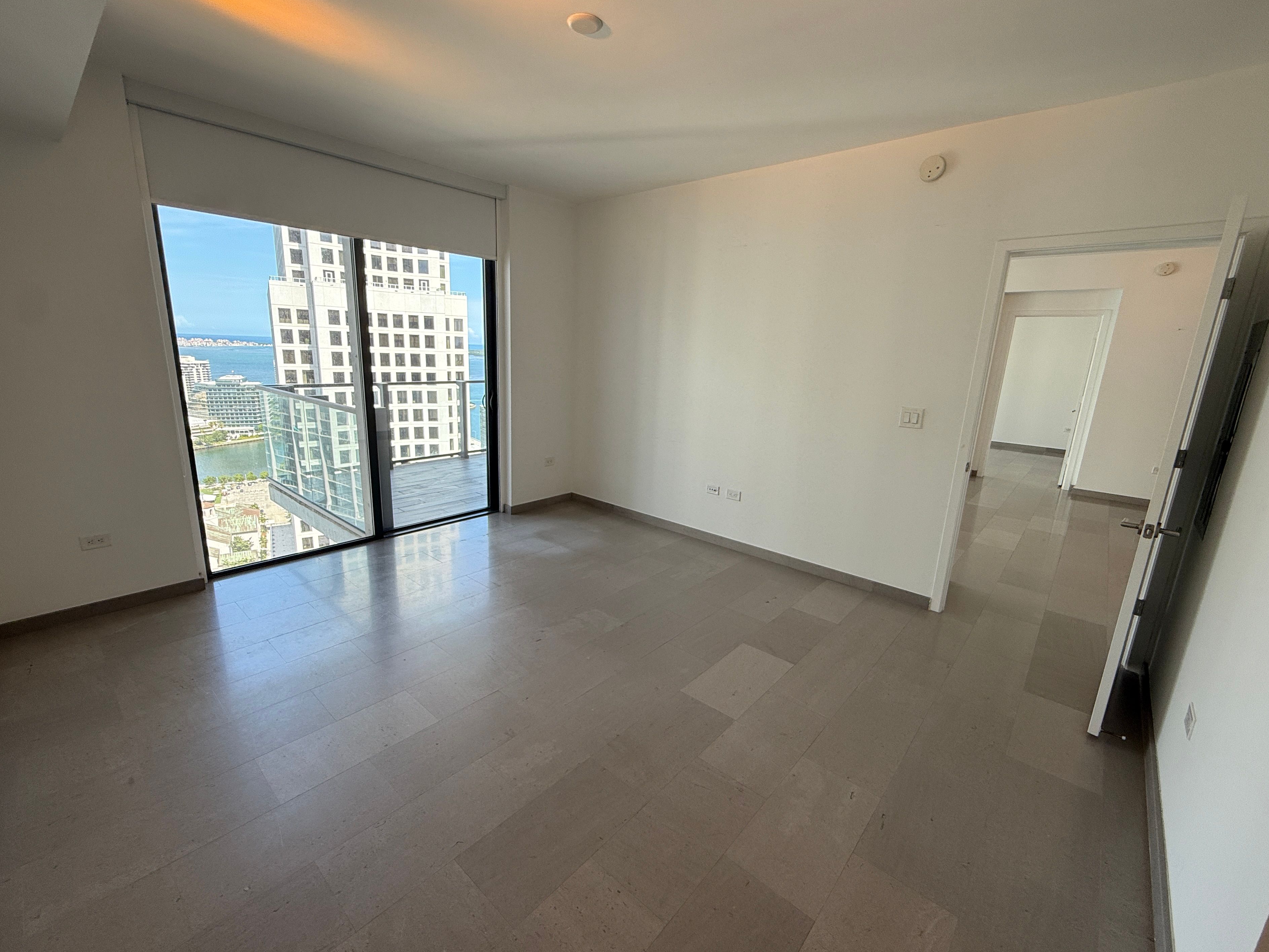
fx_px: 550
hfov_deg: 98.2
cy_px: 474
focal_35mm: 15
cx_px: 620
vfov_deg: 81.7
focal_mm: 2.22
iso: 64
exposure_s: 1/156
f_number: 2.2
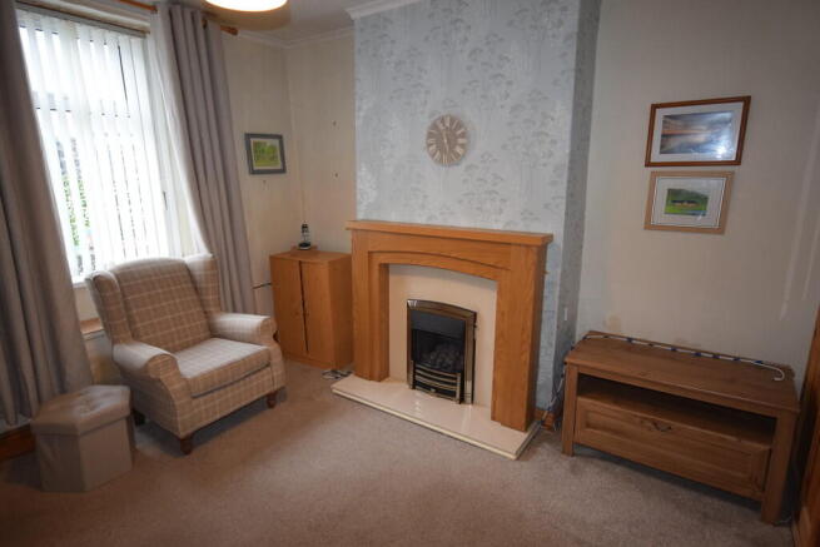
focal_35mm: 20
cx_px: 410
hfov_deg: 85.4
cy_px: 274
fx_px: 444
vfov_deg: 63.2
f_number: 4.5
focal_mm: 13
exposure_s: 1/60
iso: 1600
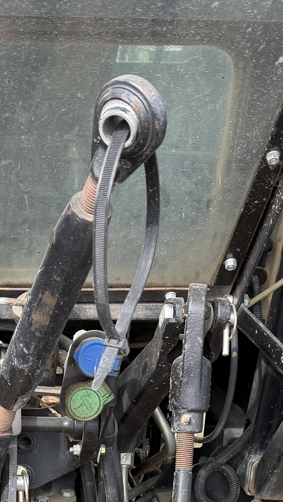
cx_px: -36
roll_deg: -0.9
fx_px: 1027
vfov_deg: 25.5
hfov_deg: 15.2
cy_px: 549
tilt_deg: -23.3
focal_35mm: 77
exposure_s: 1/796
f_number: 1.78
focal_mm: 6.76
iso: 80
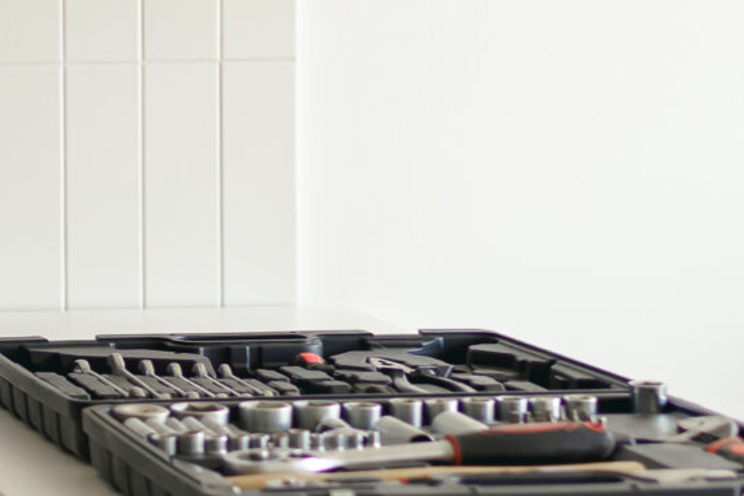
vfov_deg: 8.5
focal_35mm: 161
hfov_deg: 11.5
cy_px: 70
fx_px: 3326
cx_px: -723
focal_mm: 35
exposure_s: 1/100
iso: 160
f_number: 2
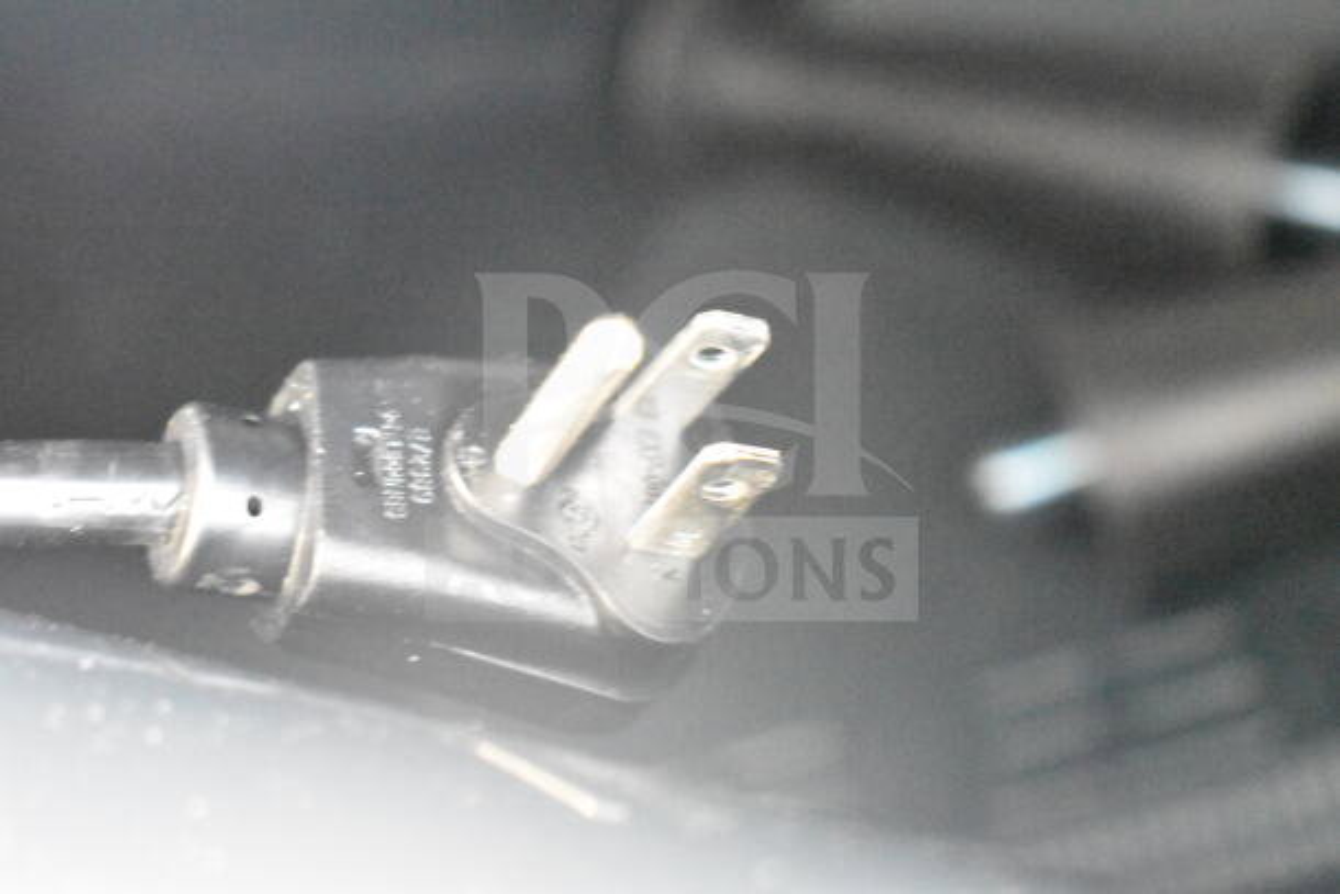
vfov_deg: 22.6
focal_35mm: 60
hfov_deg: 33.4
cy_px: 447
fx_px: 2234
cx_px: 670
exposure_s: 1/13
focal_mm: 40
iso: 25600
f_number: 5
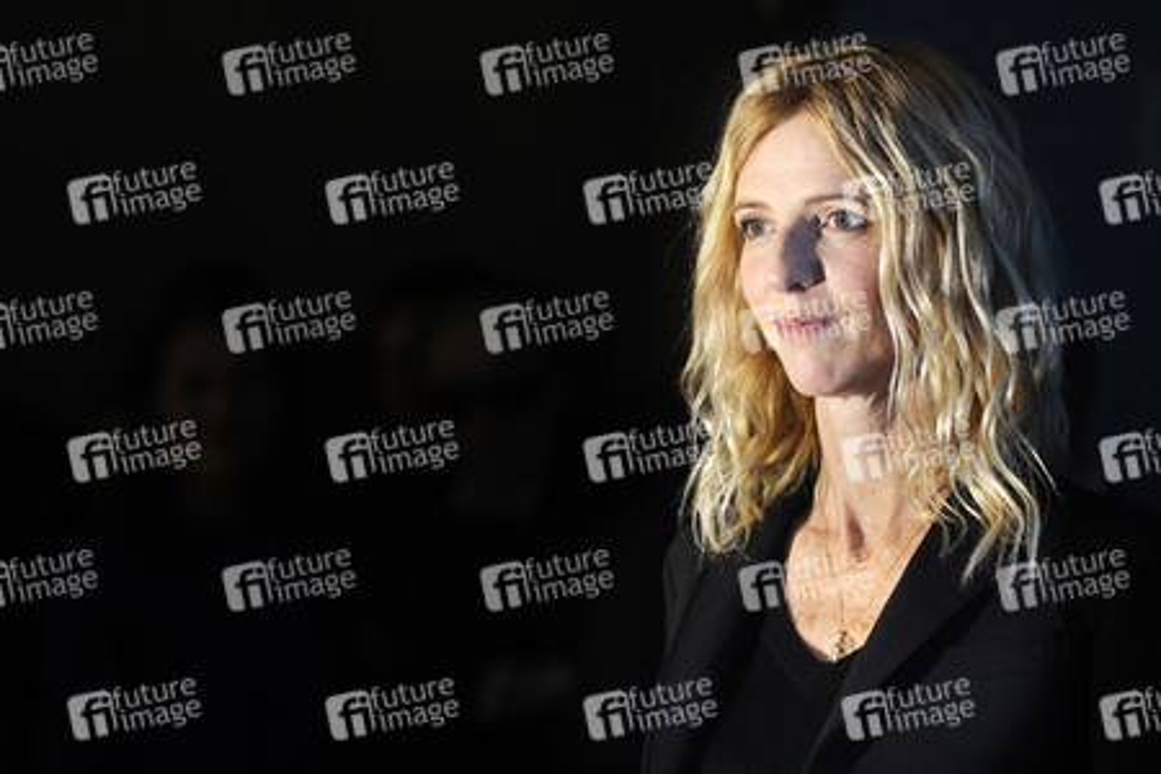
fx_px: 6449
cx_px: 580
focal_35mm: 200
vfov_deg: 6.9
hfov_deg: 10.3
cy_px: 387
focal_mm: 200
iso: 200
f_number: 5
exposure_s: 1/320
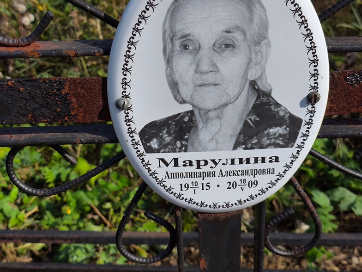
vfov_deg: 28.6
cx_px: 183
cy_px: 136
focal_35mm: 51
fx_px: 533
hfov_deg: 37.5
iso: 50
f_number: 1.7
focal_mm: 4.71
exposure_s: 1/2162
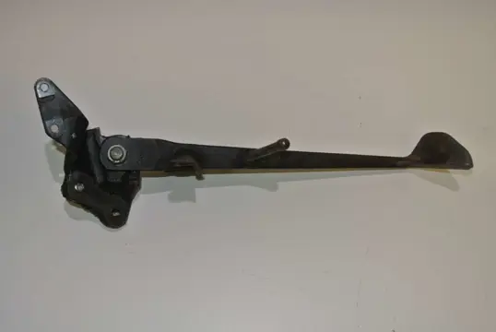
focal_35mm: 40
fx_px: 552
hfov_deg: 48.4
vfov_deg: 33.5
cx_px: 248
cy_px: 166
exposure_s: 1/60
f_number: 4.2
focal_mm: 15.1
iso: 200
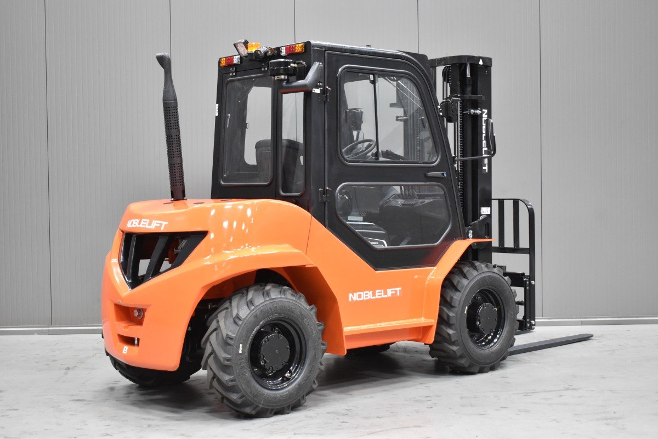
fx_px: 960
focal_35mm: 52
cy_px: 220
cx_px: 329
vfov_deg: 25.8
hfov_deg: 37.9
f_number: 5
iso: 1250
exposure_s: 1/30
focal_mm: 35
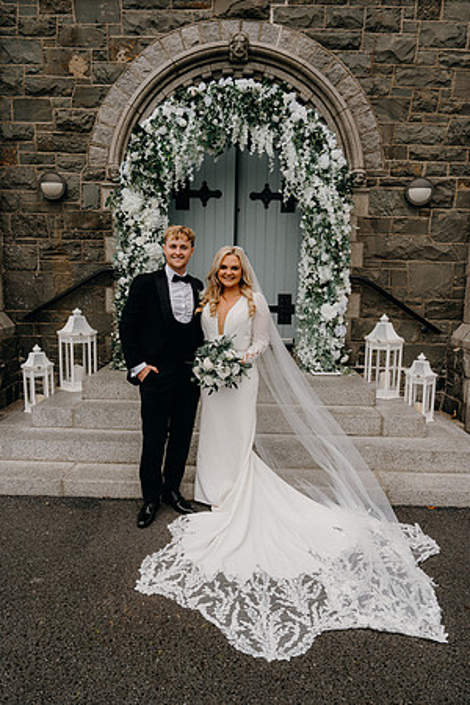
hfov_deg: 51.3
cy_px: 352
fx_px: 490
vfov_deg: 71.5
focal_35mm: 25
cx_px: 235
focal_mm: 25
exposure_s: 1/320
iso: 125
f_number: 3.5
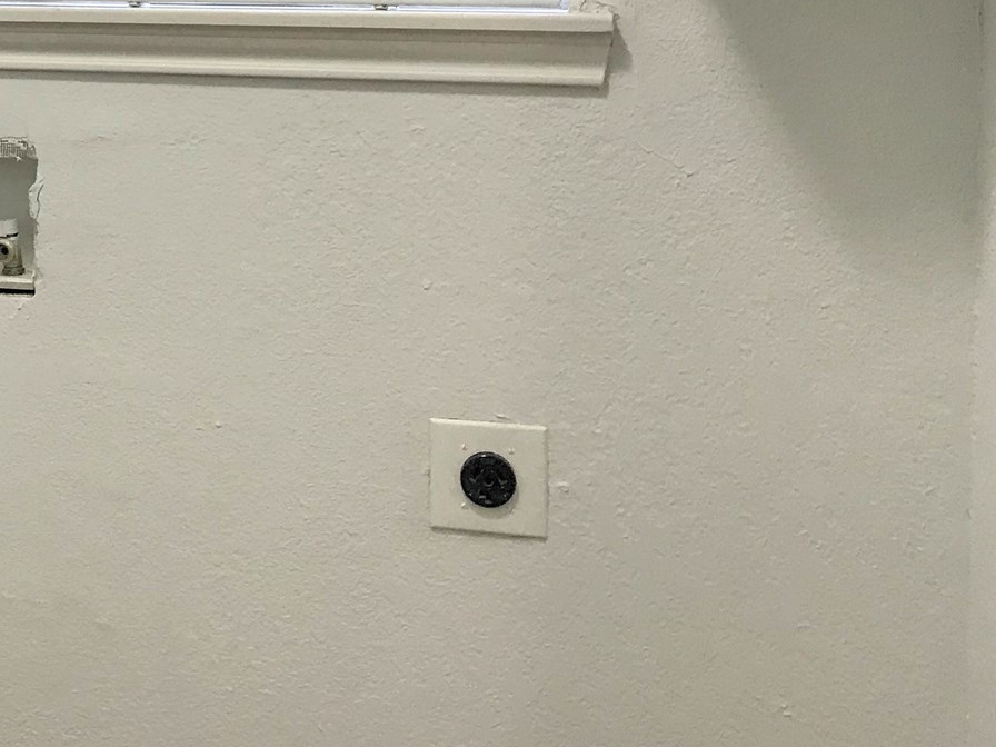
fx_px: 1841
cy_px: -33
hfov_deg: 28.0
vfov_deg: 21.9
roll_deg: +1.2
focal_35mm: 64
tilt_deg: -1.1
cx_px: -53
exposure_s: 1/30
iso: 25
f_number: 1.8
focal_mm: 3.99
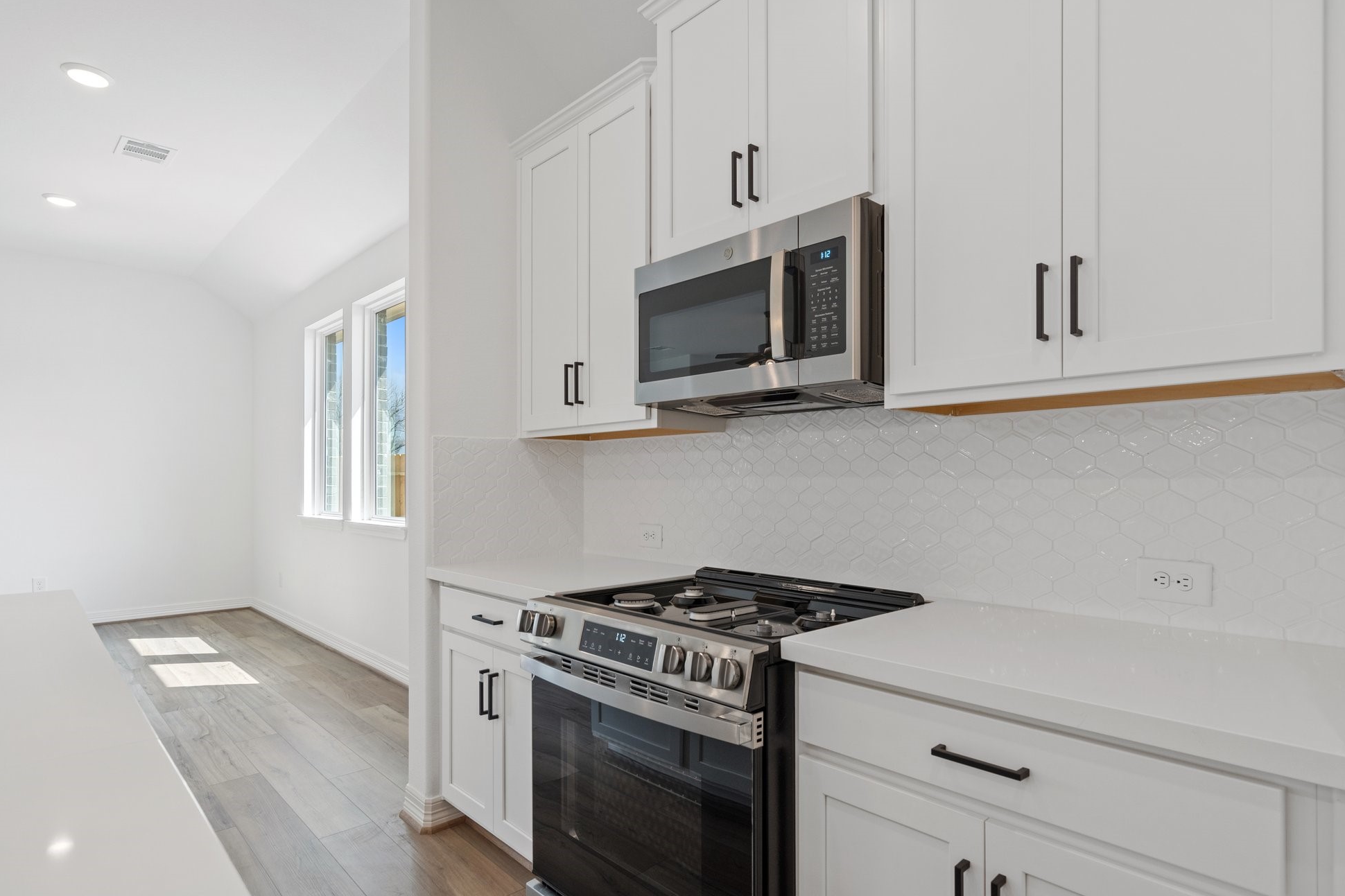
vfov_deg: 64.5
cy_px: 471
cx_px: 686
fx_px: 710
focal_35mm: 19
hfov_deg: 86.9
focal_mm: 18
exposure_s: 1/5
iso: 320
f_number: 9
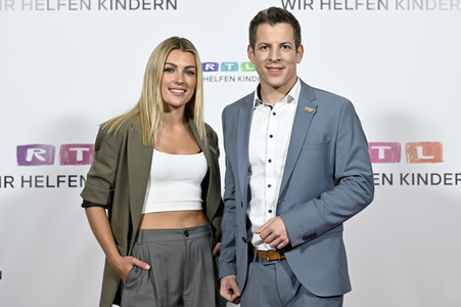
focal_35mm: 79
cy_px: 154
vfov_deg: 17.2
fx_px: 1011
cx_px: 230
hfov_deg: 25.7
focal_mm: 79
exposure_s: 1/640
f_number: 2.8
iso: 1250
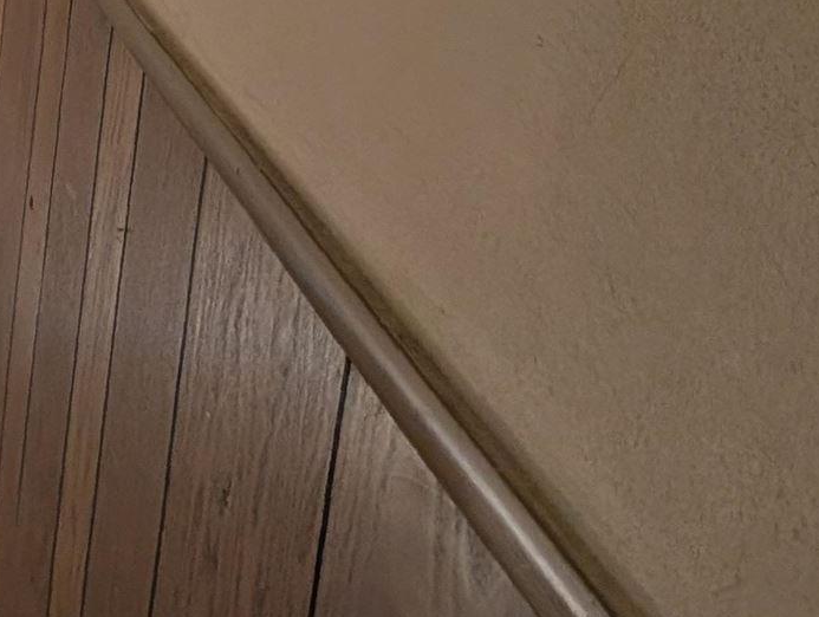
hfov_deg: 20.0
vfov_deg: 23.8
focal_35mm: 53
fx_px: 1256
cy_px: -213
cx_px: -779
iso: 48
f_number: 1.7
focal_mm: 2.02
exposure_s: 1/741
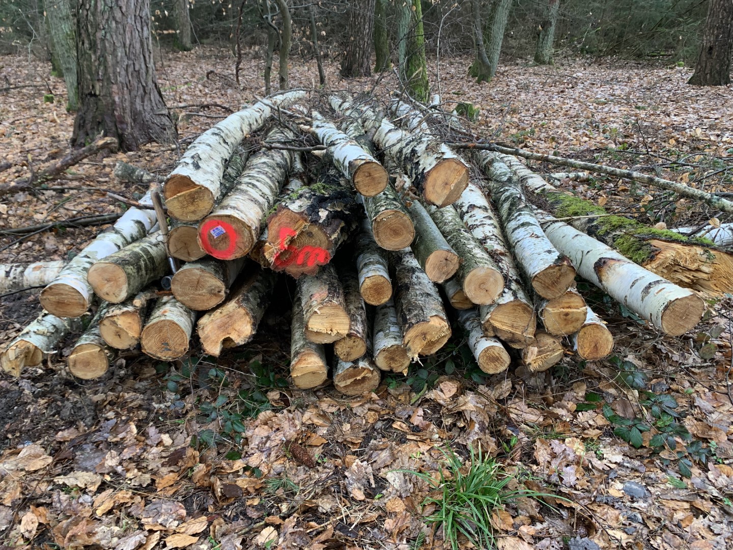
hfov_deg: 67.3
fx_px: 551
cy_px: 275
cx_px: 366
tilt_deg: -27.7
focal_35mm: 26
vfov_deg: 53.1
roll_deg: +0.6
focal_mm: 4.25
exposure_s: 1/60
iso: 125
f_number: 1.8
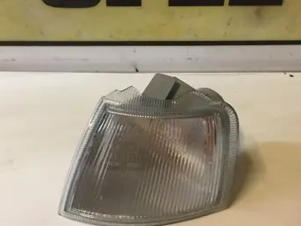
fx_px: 357
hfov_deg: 45.8
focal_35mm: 41
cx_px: 154
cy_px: 87
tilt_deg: -36.1
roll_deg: -3.1
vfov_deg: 35.0
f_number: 2.2
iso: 200
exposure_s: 1/33
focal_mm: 4.15
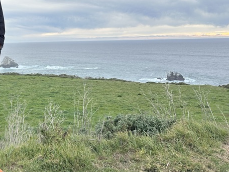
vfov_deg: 30.2
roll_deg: +1.3
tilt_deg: +2.4
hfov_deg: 39.4
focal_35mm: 47
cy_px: 36
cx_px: 58
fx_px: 311
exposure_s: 1/570
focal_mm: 6.86
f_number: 1.78
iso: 80
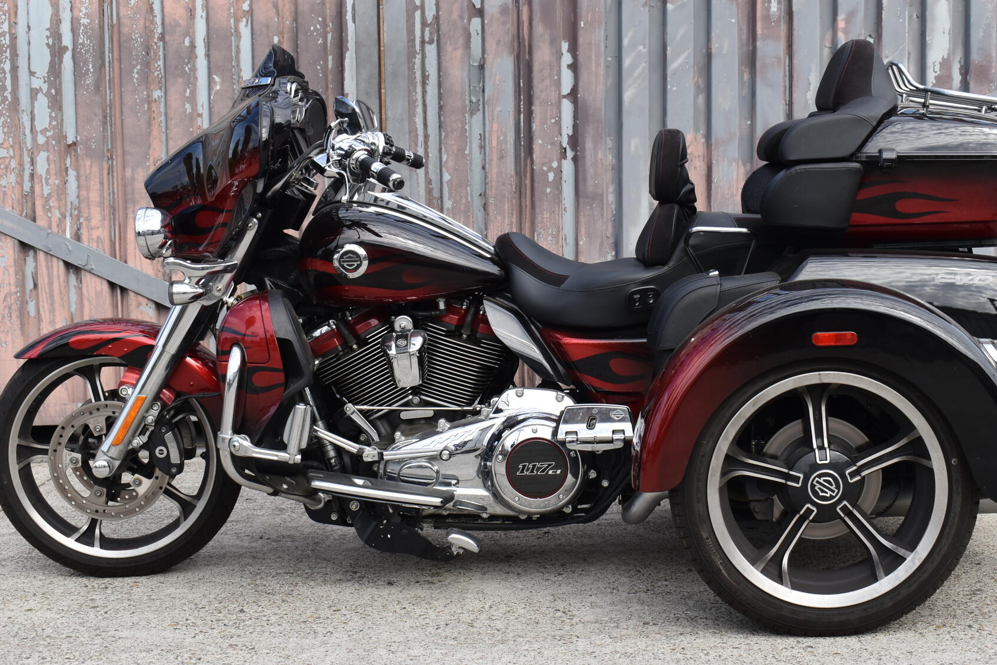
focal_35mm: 57
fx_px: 1579
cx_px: 558
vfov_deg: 23.8
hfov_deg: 35.0
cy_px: 323
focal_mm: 32
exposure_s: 1/250
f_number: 8
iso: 180
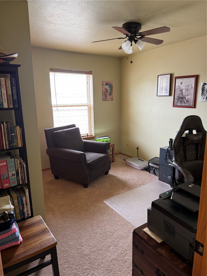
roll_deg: +0.0
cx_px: 104
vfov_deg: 71.6
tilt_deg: -11.6
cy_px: 138
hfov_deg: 56.8
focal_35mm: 24
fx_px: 191
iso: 200
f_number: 1.78
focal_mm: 6.76
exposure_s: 1/101
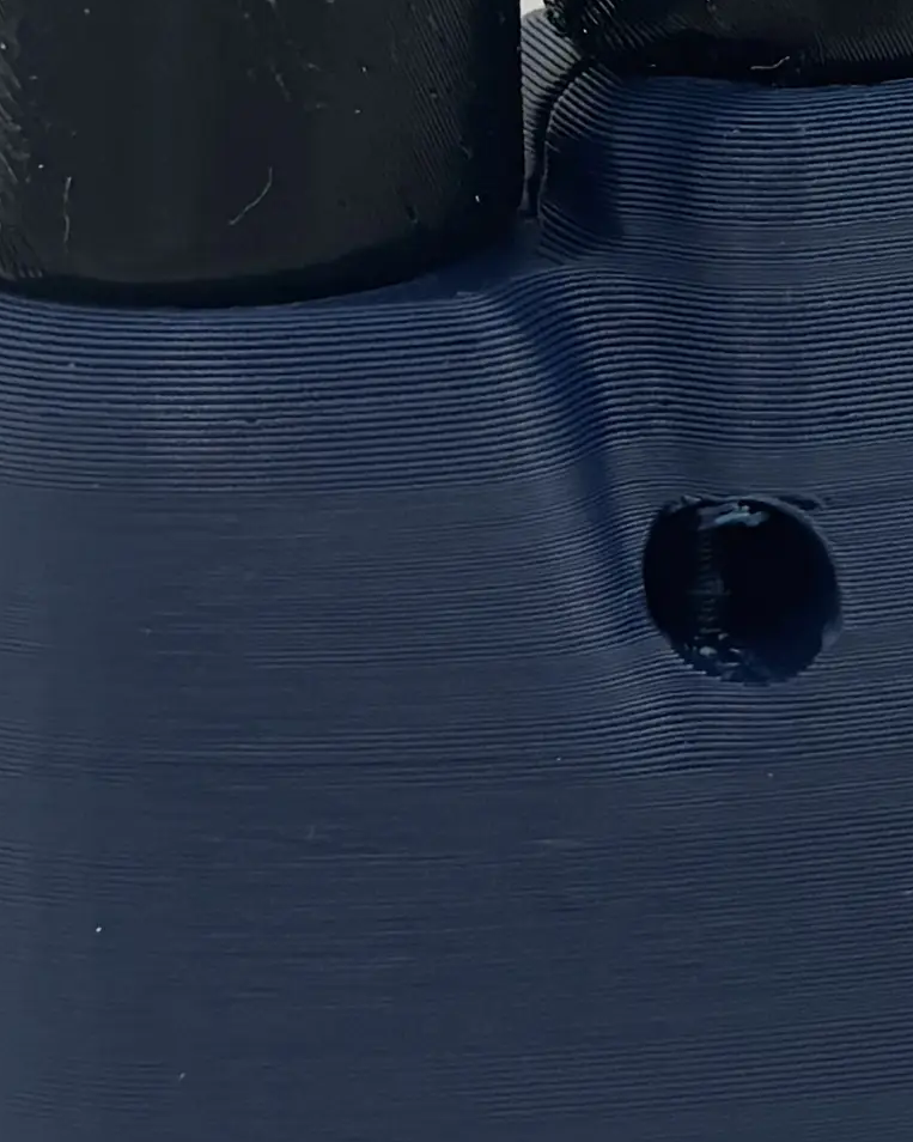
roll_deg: +1.8
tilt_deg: -7.0
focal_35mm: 152
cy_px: -389
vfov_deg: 12.3
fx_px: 5135
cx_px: 802
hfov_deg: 10.1
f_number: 1.6
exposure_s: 1/106
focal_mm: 5.96
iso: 64
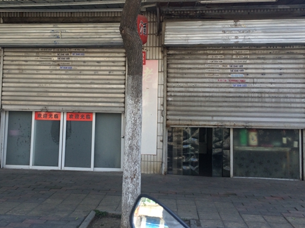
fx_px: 335
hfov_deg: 48.7
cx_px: 123
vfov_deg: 37.4
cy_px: 84
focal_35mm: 38
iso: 32
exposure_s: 1/326
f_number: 2.2
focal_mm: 4.15
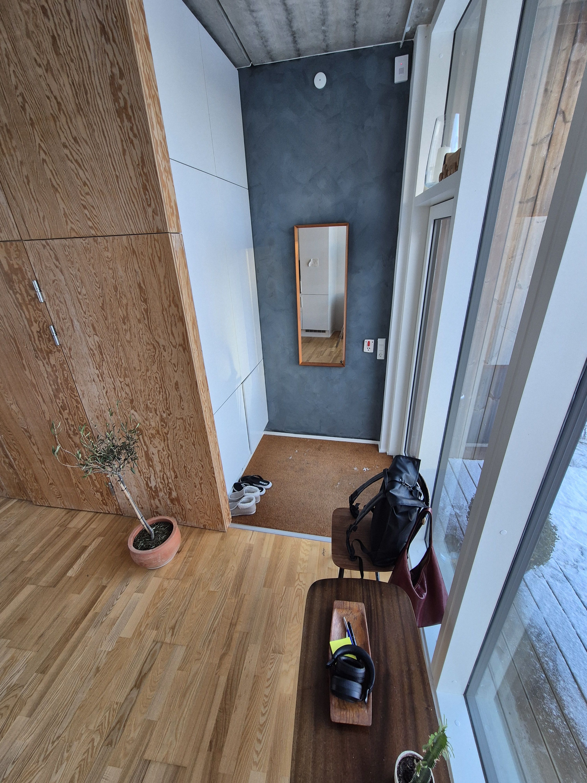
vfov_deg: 106.2
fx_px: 294
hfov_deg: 89.9
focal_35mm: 13
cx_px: 294
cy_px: 392
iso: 80
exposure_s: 1/50
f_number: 2.2
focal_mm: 2.2
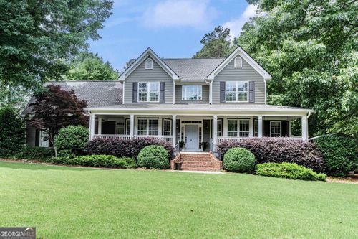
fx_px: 239
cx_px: 179
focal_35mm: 24
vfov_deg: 53.1
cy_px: 120
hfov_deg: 73.8
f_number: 5.6
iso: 640
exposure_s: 1/800
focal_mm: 24
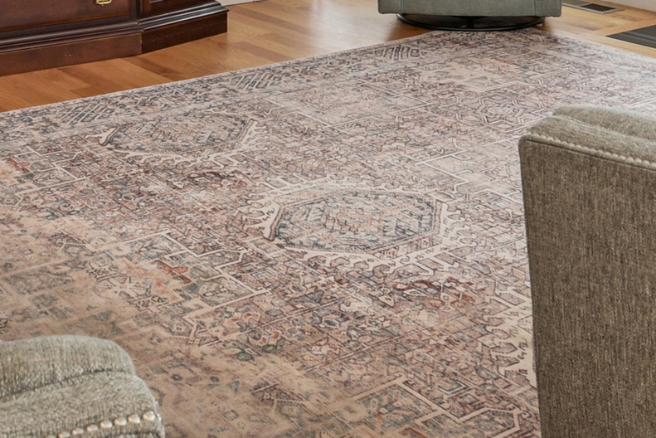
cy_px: -248
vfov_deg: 18.0
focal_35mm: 66
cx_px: 309
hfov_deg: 30.5
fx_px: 1203
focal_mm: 17
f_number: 11
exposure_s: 1/30
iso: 400
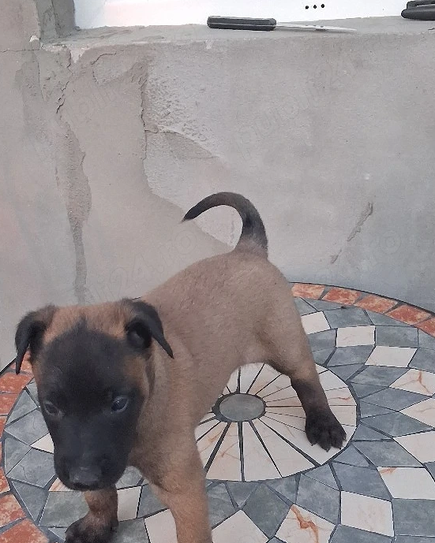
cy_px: 324
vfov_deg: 36.5
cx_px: 164
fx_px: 821
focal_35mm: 51
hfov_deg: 29.6
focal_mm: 4
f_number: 1.8
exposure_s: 1/120
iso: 400
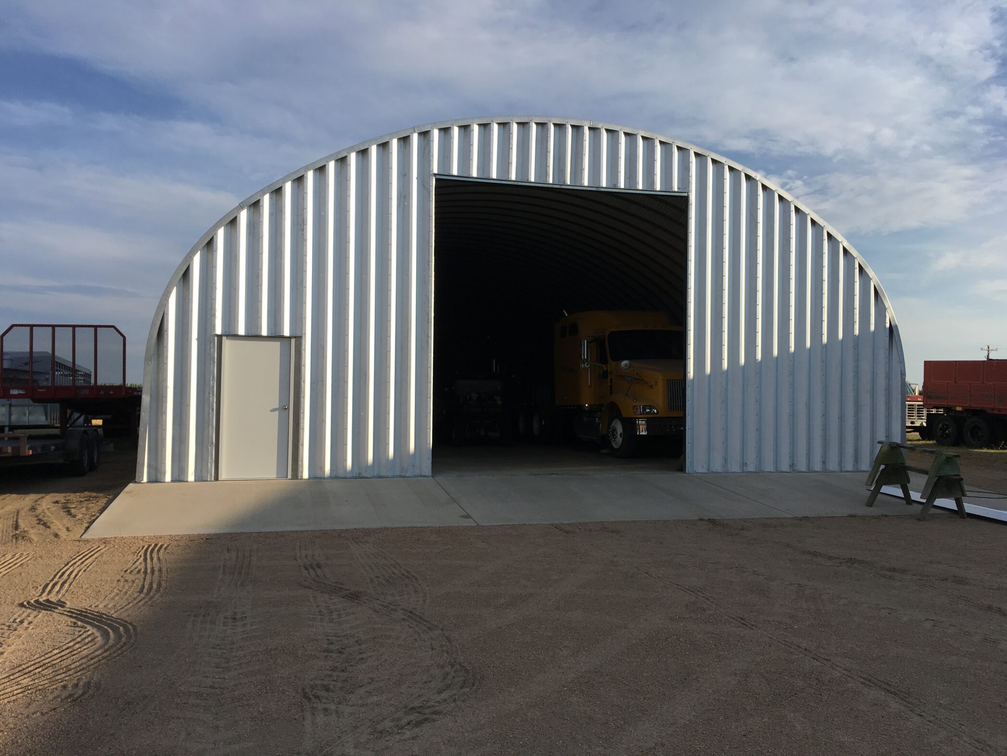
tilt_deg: -1.7
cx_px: 504
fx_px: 844
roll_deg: +0.2
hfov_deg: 61.7
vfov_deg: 48.2
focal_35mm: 29
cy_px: 378
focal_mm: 4.15
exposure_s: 1/1709
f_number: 2.2
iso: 25
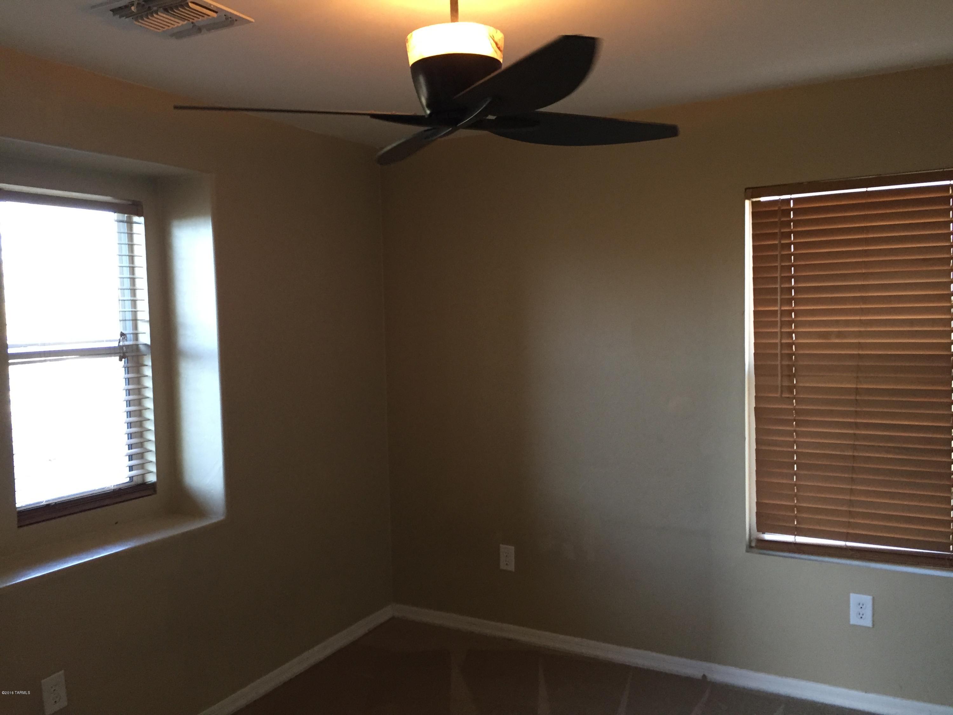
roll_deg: +1.4
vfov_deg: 48.2
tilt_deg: -2.4
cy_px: 358
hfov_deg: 61.7
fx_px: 798
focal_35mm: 29
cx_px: 476
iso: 160
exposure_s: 1/30
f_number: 2.2
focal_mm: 4.15
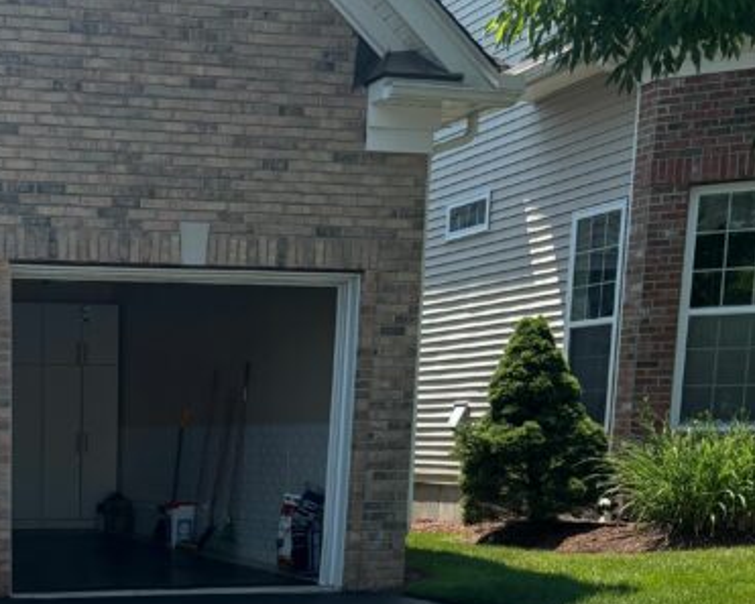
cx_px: 18
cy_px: 761
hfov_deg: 25.9
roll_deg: -0.7
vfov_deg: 20.2
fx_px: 1565
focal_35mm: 70
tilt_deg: -12.3
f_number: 1.6
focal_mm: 5.96
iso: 50
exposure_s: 1/2242
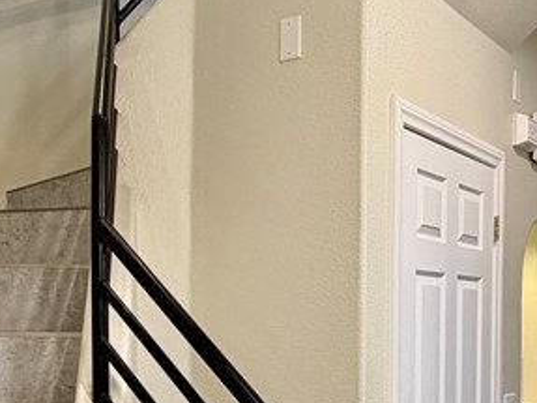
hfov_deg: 38.1
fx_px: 775
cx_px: 314
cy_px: 351
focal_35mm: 50
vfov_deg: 28.2
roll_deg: +0.5
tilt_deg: -1.9
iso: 200
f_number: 2.2
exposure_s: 1/60
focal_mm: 2.22
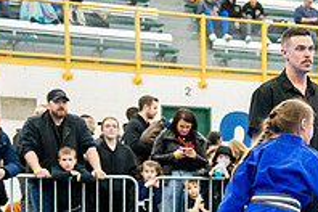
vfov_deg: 10.2
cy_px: 248
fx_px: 1166
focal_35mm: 132
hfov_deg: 14.8
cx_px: 419
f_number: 2.8
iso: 4000
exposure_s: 1/400
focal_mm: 45
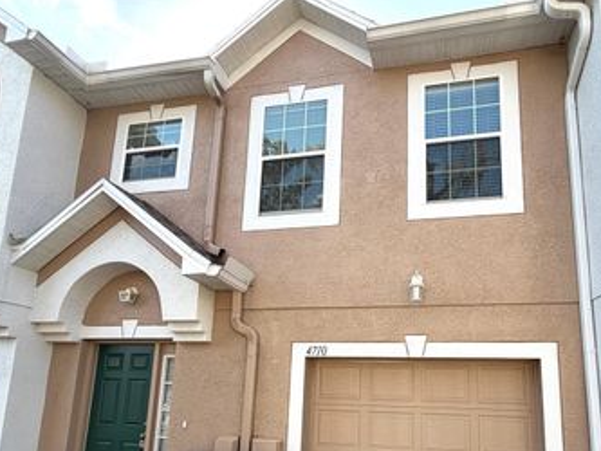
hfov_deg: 77.9
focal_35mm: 21
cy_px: 333
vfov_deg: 60.4
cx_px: 366
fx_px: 365
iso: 50
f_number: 2.2
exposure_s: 1/383
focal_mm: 2.22
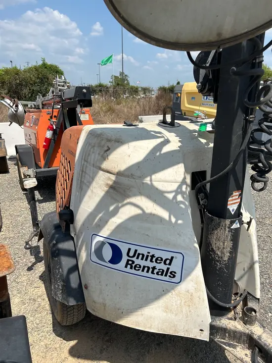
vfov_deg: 67.3
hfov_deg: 53.1
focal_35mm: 26
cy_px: 182
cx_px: 136
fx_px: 272
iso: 50
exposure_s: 1/5882
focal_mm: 5.7
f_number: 1.5
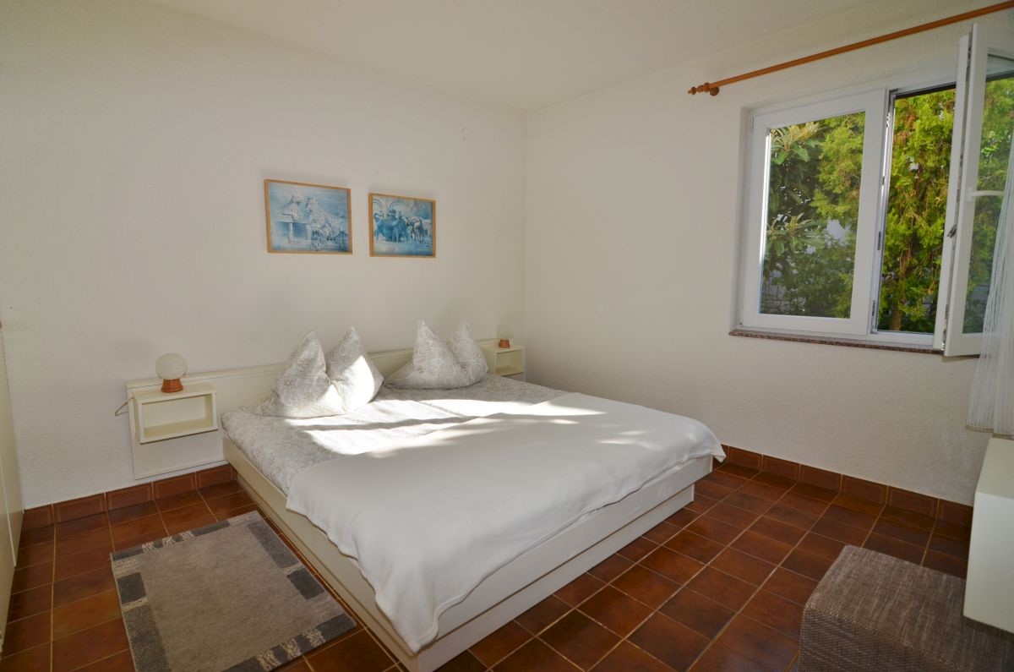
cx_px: 507
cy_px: 336
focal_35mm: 16
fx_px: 464
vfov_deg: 71.8
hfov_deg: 95.1
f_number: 7.1
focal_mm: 11
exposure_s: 1/200
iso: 100
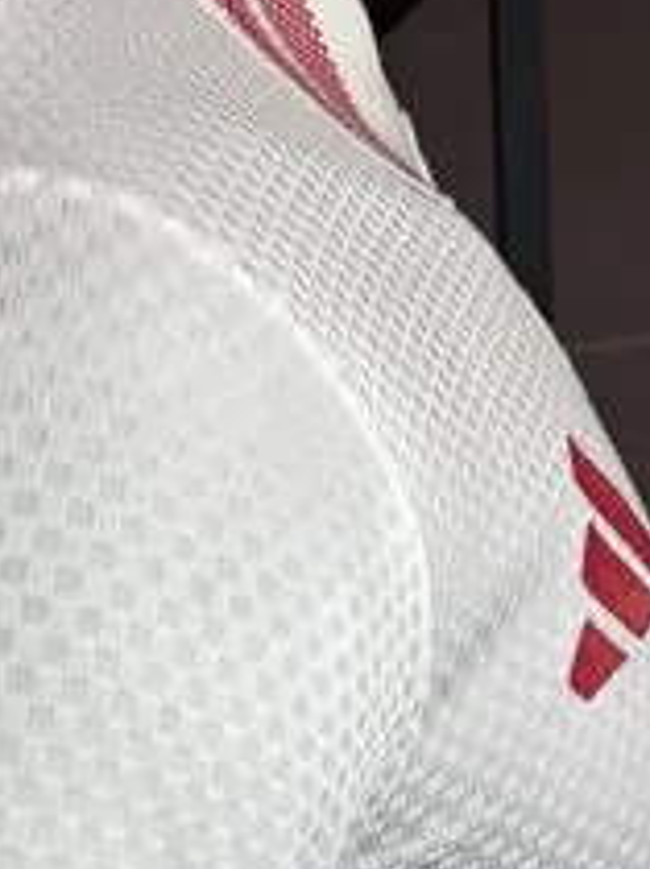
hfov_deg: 24.2
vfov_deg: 32.2
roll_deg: +7.2
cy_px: 718
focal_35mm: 58
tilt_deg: -17.2
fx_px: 1455
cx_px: 17
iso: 50
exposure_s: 1/100
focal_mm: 6.76
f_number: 1.78
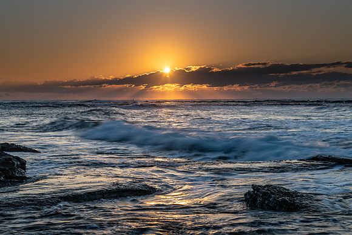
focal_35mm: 68
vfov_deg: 20.1
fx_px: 663
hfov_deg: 29.7
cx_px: 176
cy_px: 118
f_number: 14
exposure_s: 1/10
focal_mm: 66
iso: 31
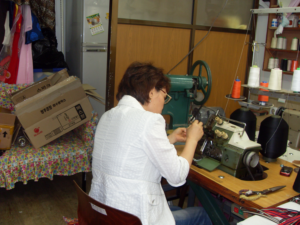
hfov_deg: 50.1
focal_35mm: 37
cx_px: 150
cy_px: 112
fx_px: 321
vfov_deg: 38.7
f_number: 2.8
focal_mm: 6.3
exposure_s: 1/45
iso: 100
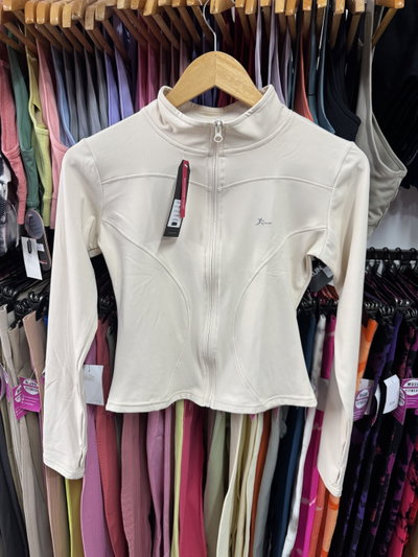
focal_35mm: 24
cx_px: 209
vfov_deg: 71.6
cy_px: 278
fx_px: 386
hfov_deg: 56.8
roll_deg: -0.5
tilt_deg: -14.7
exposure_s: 1/100
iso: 200
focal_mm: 6.76
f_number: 1.78
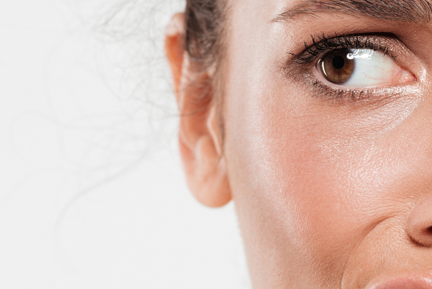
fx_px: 6410
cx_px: 369
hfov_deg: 3.9
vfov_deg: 2.6
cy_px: 303
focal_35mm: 534
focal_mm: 200
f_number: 9
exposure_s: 1/160
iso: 100
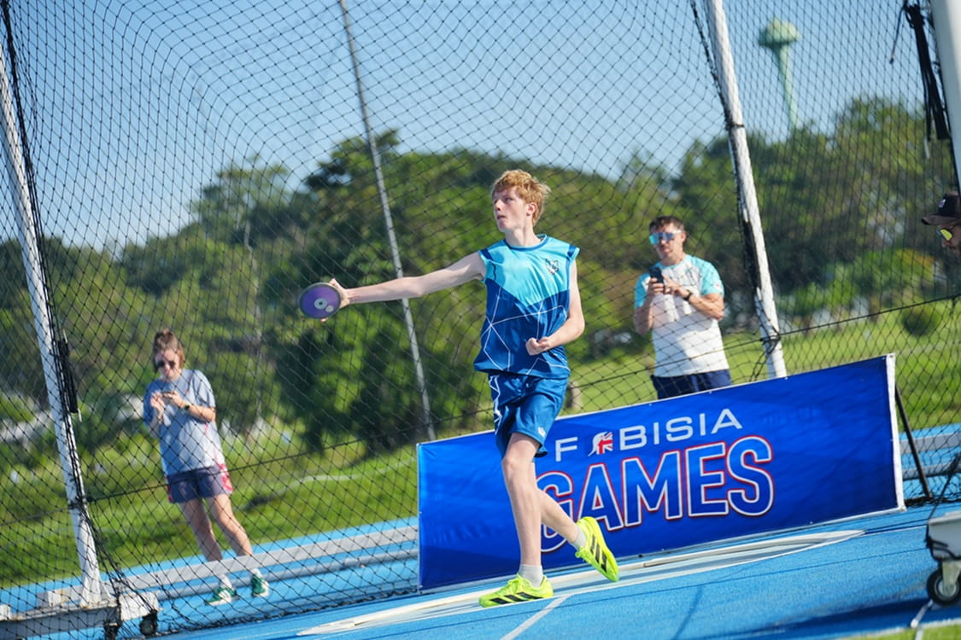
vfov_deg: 9.9
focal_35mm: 138
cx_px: 480
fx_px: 3684
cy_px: 320
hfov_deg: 14.9
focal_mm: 138
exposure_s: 1/2500
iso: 250
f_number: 4
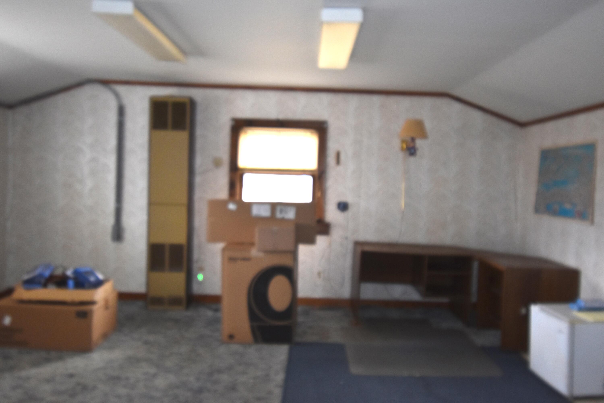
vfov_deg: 43.6
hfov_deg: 61.9
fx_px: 503
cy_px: 202
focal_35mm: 30
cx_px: 302
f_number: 5.6
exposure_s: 1/60
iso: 800
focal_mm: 20
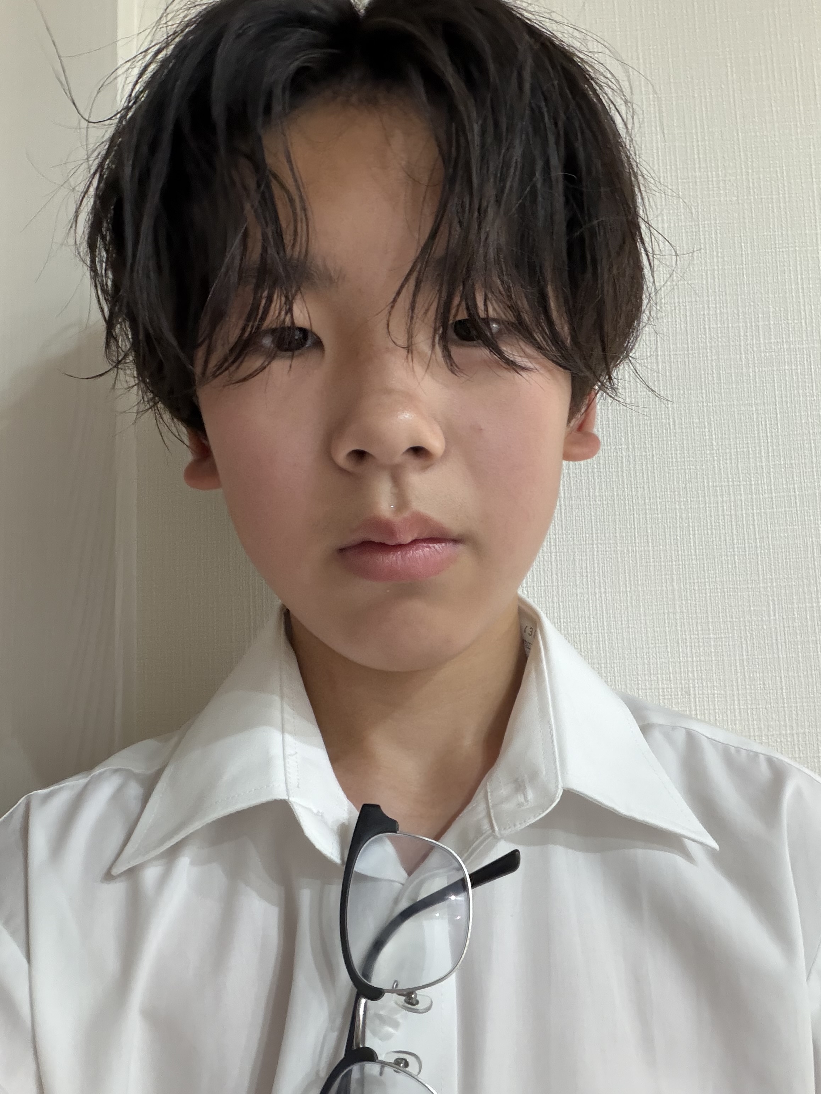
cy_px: 547
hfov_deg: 46.8
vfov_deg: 60.0
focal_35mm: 30
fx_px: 949
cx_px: 410
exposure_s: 1/29
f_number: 1.9
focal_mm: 2.71
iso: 400
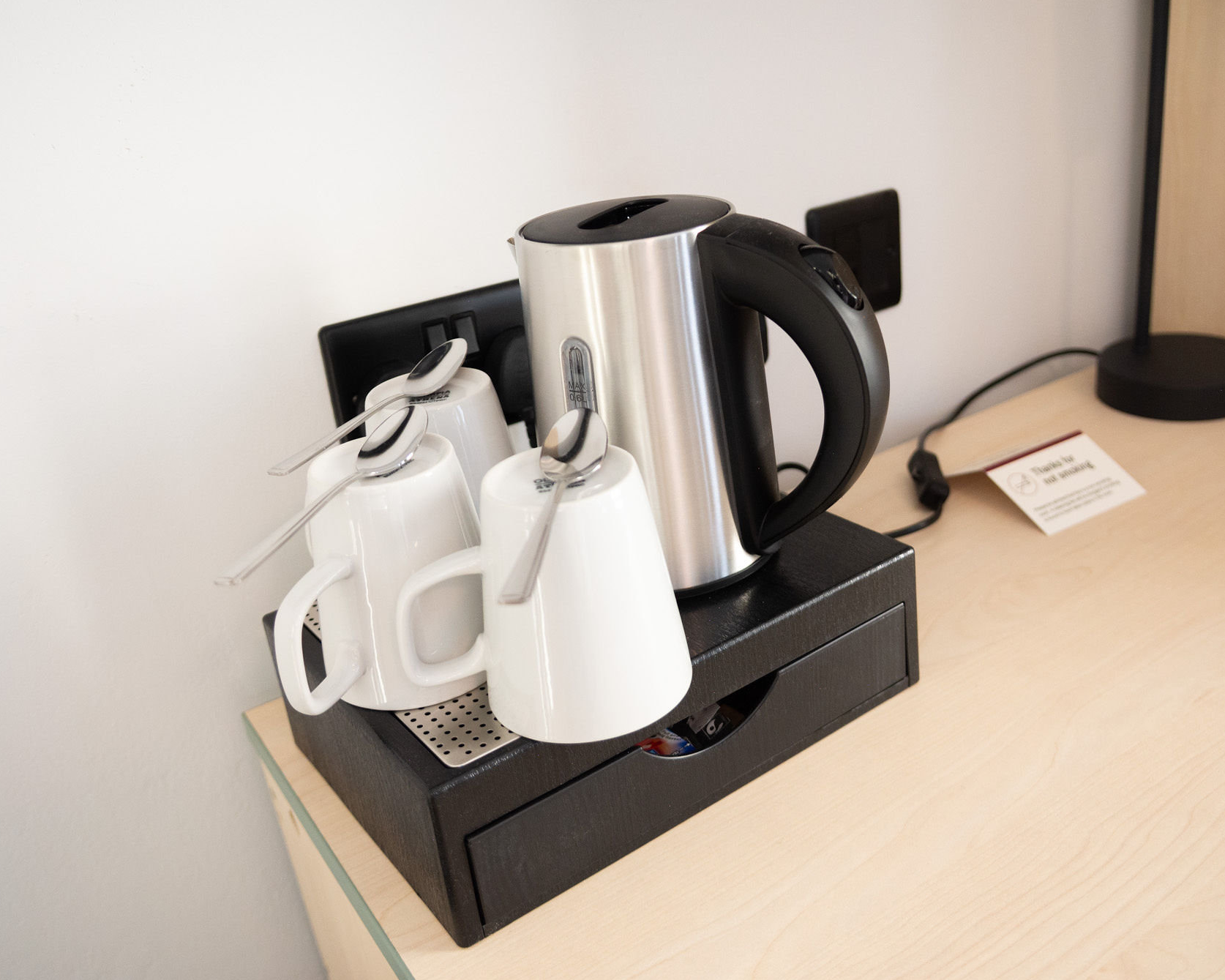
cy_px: 486
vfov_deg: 47.1
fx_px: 1124
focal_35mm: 31
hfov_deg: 57.2
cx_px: 639
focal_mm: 18
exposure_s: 1/125
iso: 800
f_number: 2.8
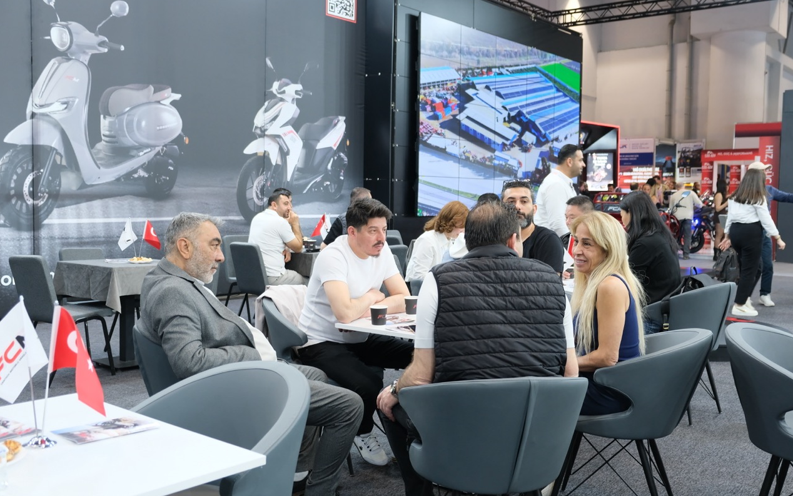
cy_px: 252
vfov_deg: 35.3
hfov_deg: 54.0
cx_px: 398
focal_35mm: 36
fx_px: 778
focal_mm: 23.3
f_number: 3.2
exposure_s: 1/100
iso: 800
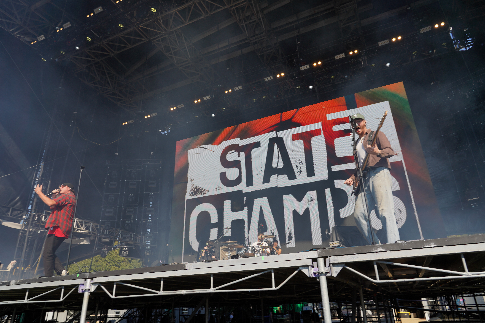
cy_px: 162
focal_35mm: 24
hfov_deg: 73.7
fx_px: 323
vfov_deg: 53.1
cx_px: 242
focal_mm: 24
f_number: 8
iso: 100
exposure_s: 1/250
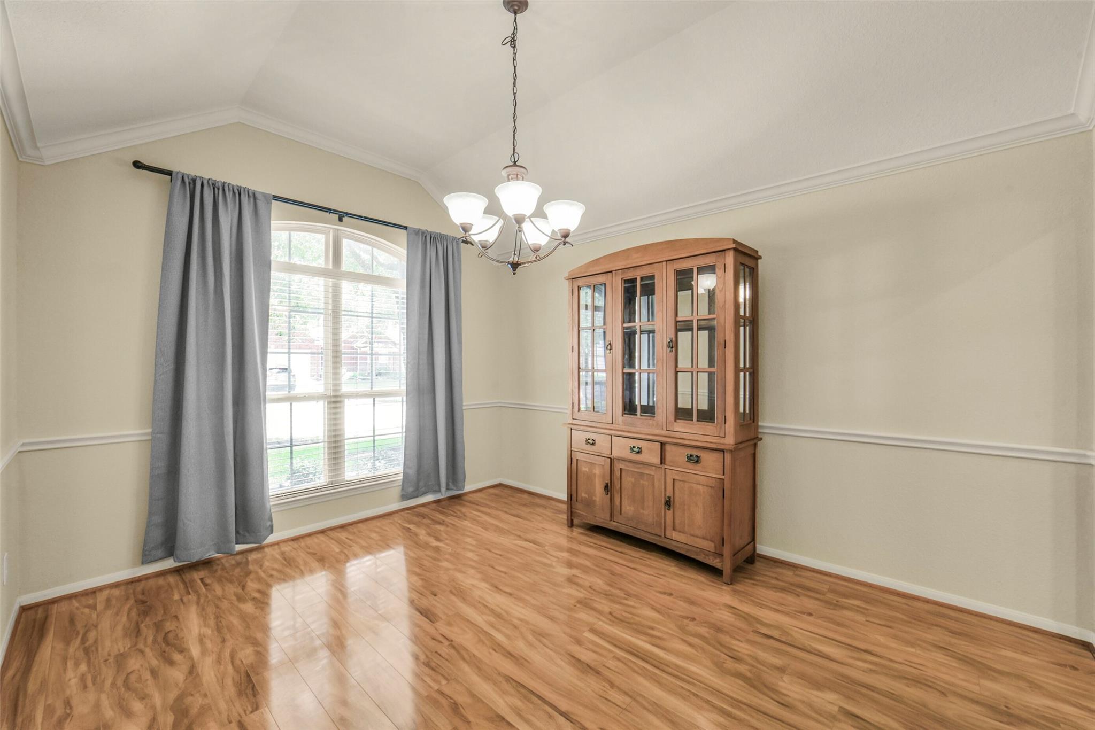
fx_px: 426
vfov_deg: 81.2
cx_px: 548
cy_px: 365
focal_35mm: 14
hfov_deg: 104.2
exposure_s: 1/6
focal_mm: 14
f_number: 11
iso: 500
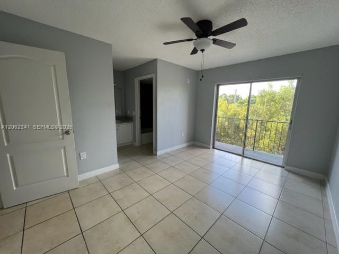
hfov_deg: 106.2
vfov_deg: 89.9
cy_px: 127
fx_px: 127
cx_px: 170
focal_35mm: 13
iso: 64
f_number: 1.8
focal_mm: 1.57
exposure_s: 1/99
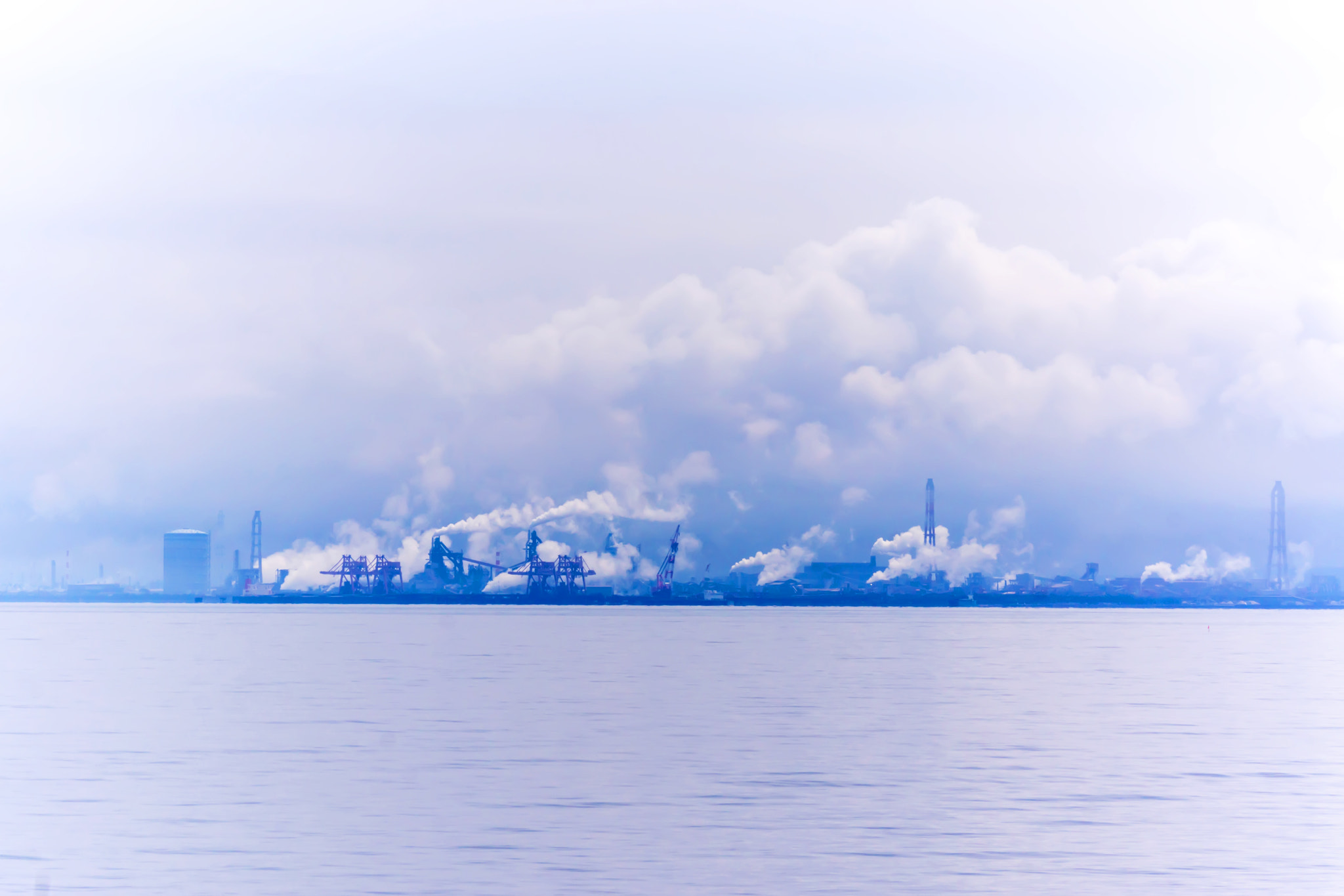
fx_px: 7559
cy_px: 448
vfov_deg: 6.8
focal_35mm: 202
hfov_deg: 10.2
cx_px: 672
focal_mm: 135
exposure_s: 1/800
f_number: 13
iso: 100
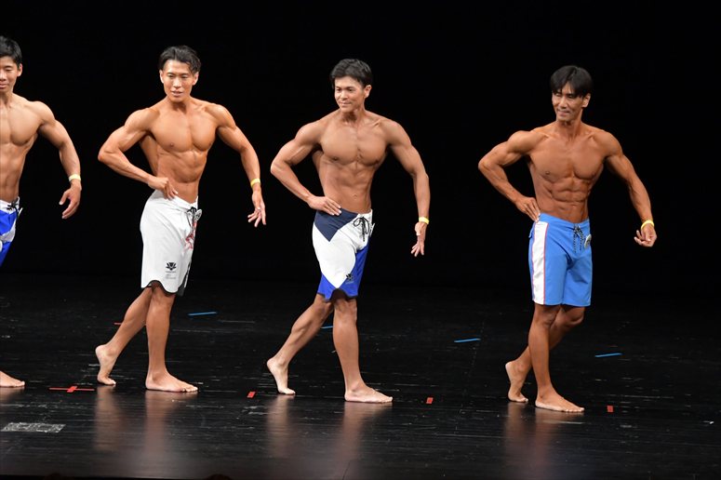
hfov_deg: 9.2
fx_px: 4504
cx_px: 360
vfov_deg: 6.1
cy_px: 240
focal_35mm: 225
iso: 3200
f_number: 5.6
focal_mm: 150
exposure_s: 1/400
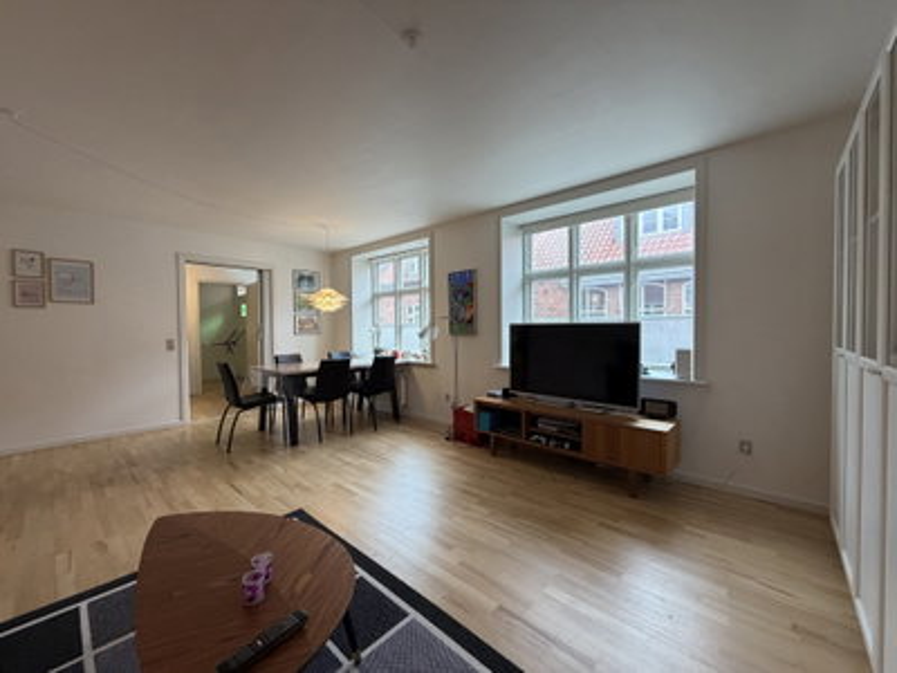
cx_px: 448
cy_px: 336
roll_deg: +1.4
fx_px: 363
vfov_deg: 85.7
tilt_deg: -0.5
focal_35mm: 14
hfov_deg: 102.1
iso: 250
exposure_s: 1/100
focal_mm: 2.22
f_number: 2.2
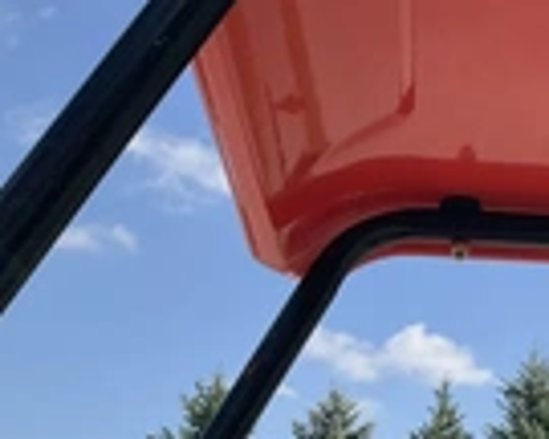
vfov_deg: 18.3
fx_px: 1365
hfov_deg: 20.3
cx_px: 765
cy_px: 183
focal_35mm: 84
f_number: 1.8
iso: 25
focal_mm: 3
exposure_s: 1/1626
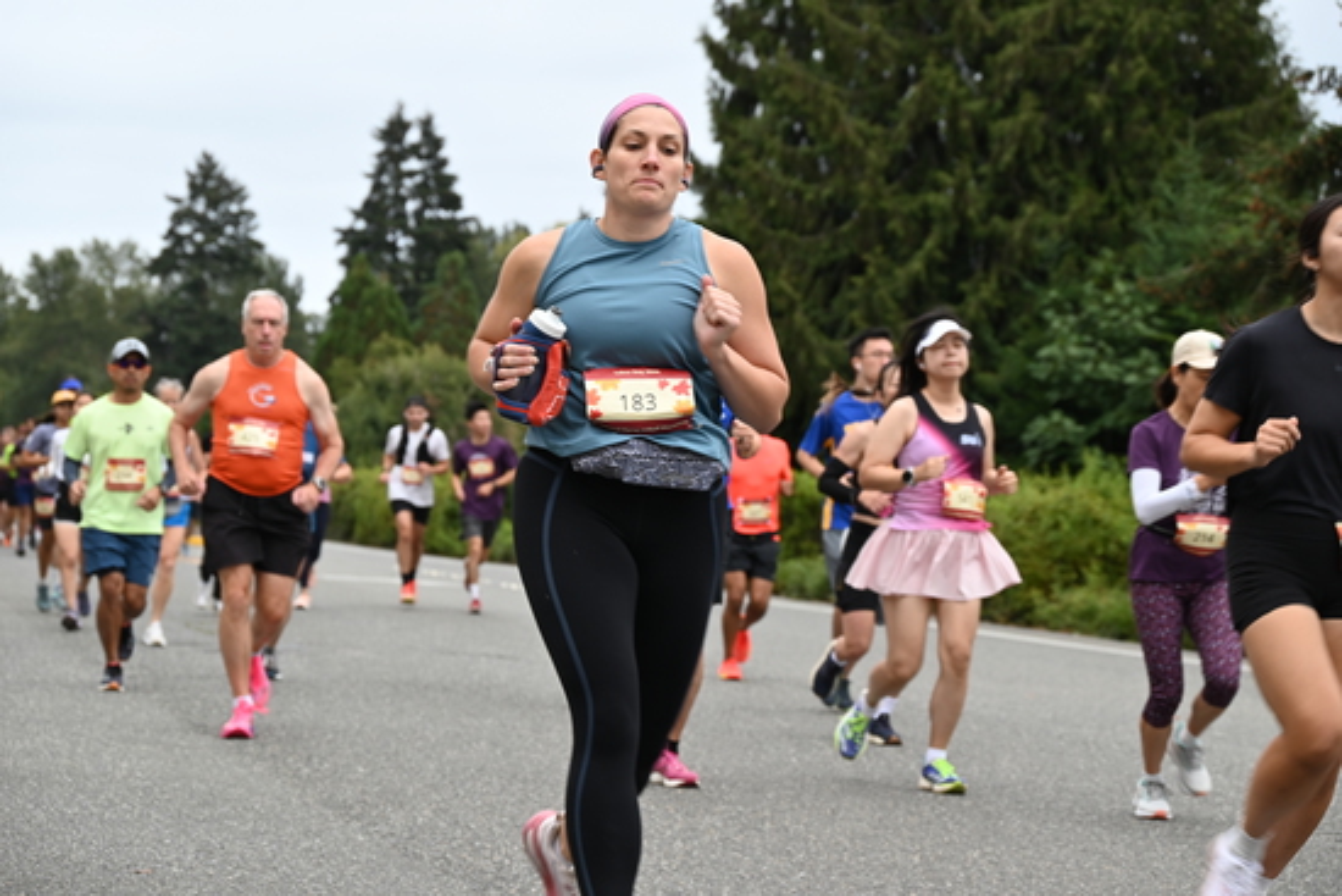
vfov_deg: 15.0
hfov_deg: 22.4
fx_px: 3393
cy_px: 448
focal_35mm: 91
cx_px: 671
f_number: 6.3
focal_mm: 91
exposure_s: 1/125
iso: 450
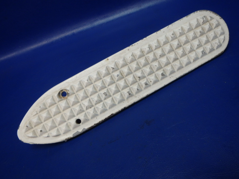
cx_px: 122
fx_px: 200
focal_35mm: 29
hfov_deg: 61.7
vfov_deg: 48.2
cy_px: 88
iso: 200
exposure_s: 1/40
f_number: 3.9
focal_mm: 5
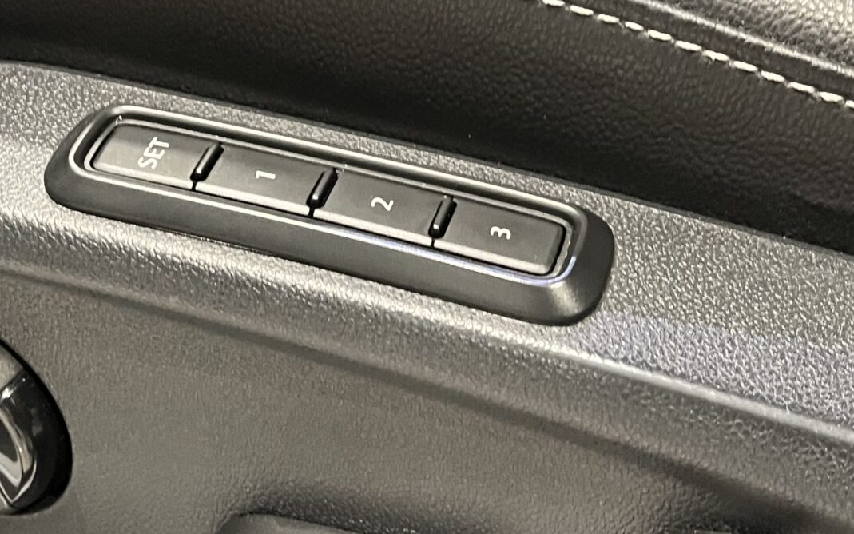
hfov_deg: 31.1
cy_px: 12
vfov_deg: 19.2
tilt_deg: -28.7
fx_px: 1536
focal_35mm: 66
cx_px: 428
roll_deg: -0.2
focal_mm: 5.1
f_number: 1.6
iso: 500
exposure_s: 1/34
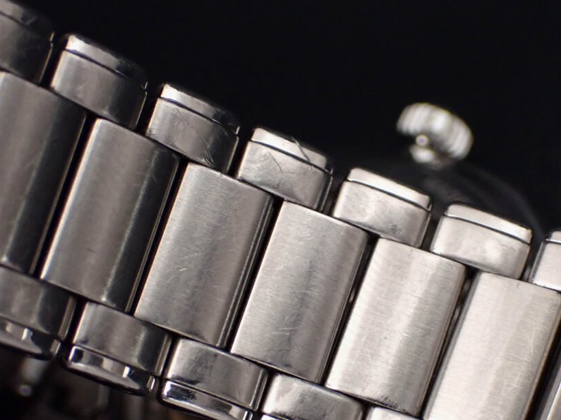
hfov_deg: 21.5
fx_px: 1474
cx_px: 375
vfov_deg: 16.2
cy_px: 271
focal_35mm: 91
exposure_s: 1/60
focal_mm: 11.09
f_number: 3.6
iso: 1000
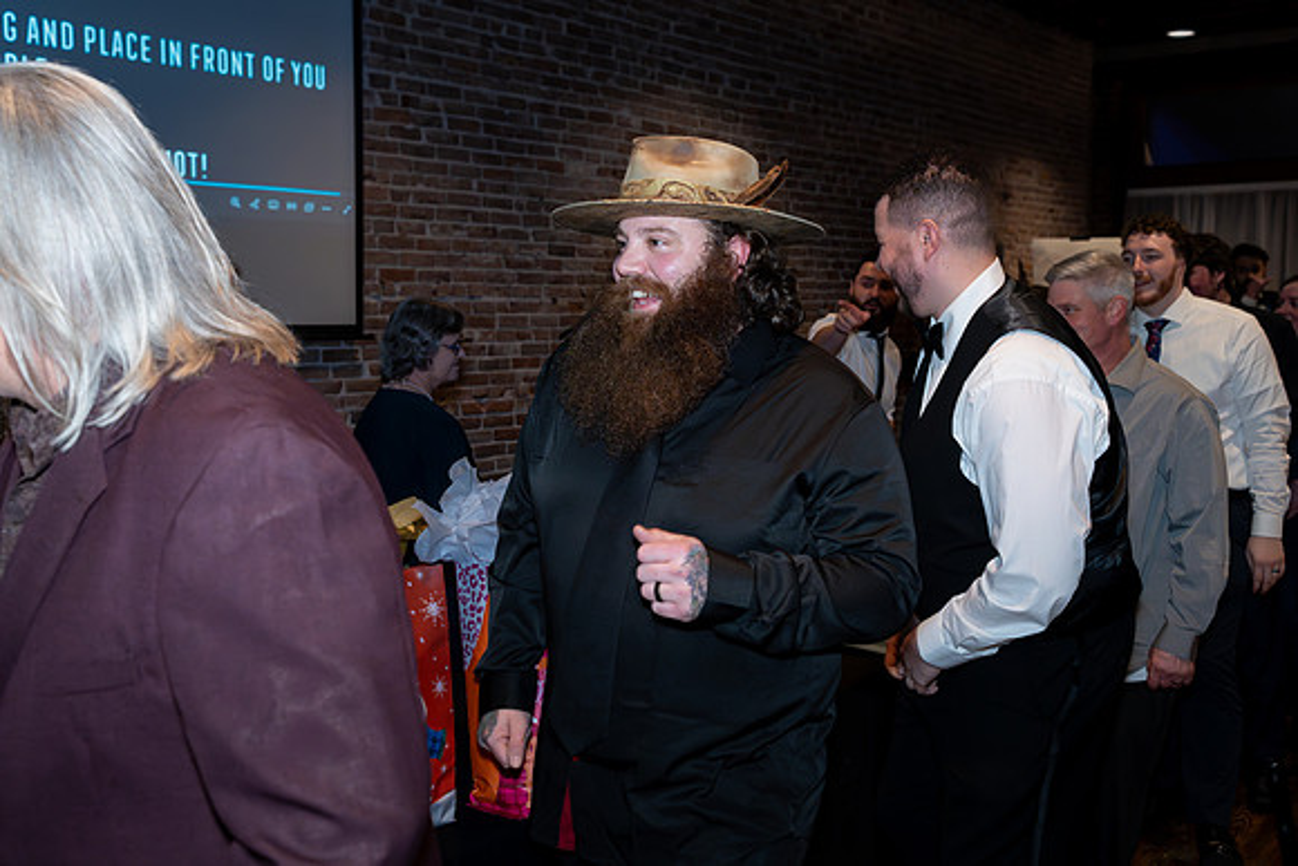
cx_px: 649
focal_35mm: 35
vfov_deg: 37.9
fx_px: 1262
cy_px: 433
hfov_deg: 54.4
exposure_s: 1/250
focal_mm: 35
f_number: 5
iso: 6400
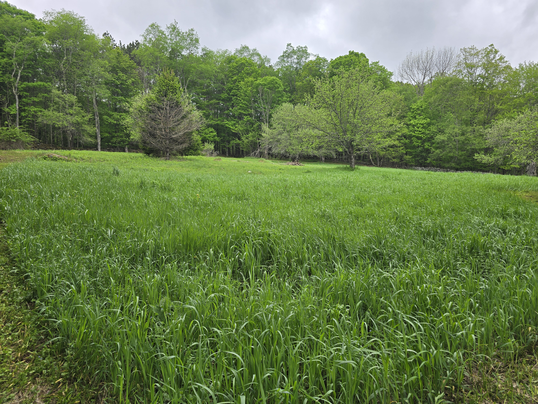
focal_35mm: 23
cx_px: 269
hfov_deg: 73.9
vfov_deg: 58.9
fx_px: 357
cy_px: 202
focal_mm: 6.3
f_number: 1.7
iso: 12
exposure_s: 1/226
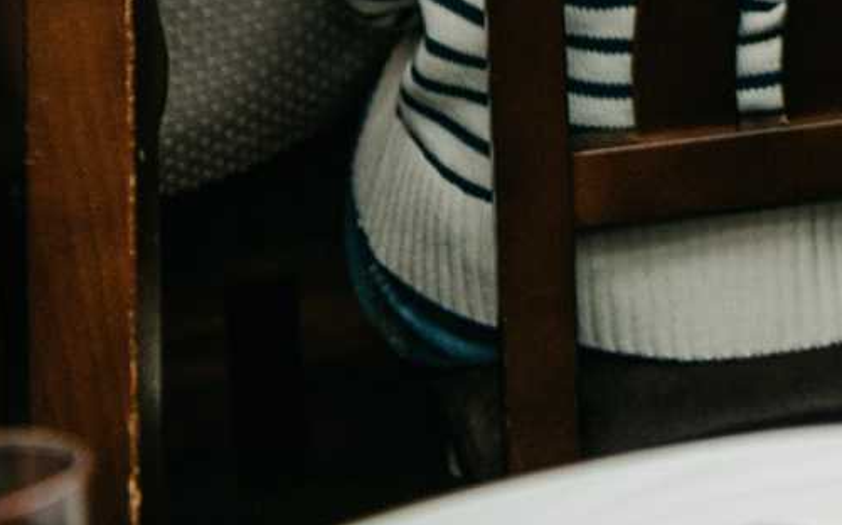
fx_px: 5987
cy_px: -809
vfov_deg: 4.9
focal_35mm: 261
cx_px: 1975
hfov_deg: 7.5
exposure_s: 1/160
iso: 125
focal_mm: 50
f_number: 4
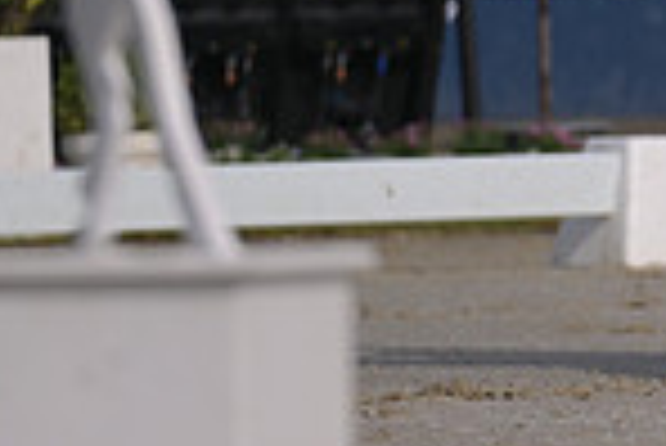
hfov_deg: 1.5
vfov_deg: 1.0
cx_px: 1174
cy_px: -241
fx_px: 24703
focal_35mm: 1334
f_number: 5
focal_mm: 340
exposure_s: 1/1250
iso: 125
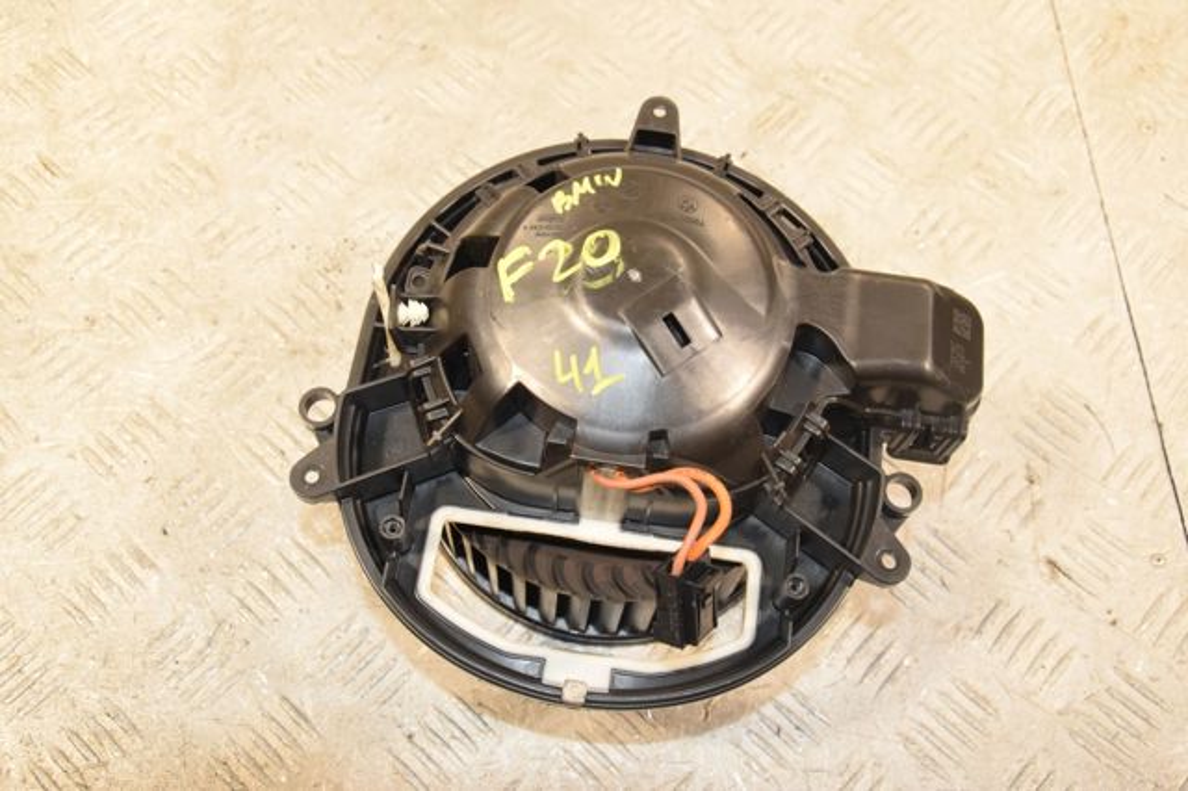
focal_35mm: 38
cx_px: 594
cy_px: 396
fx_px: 1237
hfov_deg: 51.3
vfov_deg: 35.5
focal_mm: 25
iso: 1600
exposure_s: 1/200
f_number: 6.3
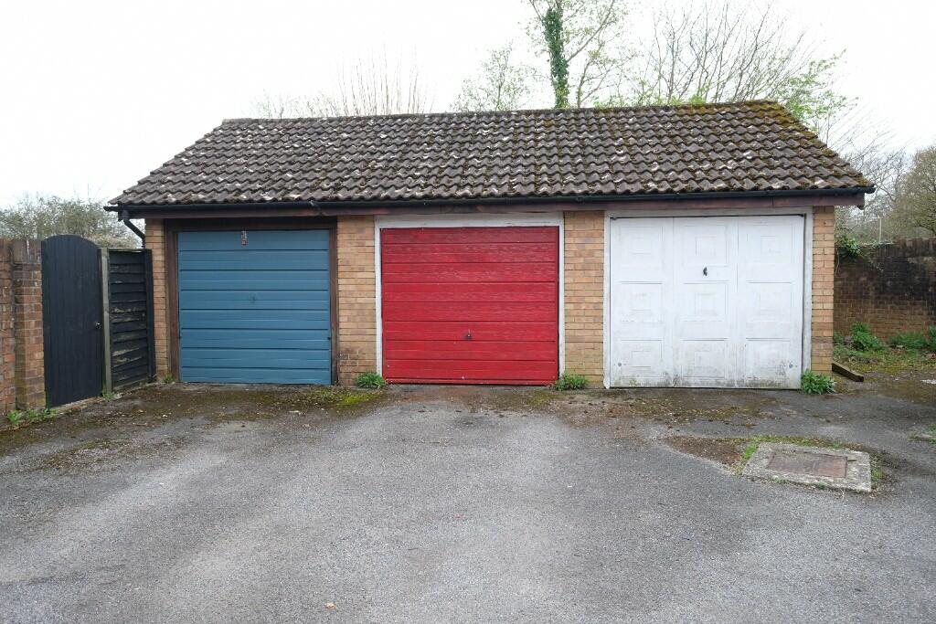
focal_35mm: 24
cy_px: 312
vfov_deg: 53.1
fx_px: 624
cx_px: 468
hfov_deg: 73.7
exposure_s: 1/210
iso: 200
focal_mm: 15.9
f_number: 4.5
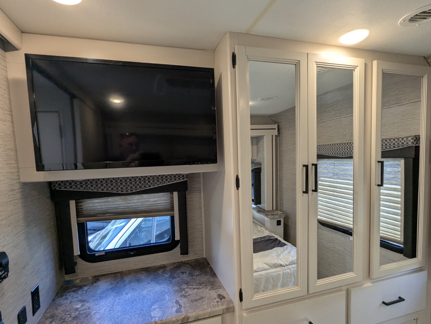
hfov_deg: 87.7
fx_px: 224
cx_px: 214
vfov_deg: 71.6
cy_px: 175
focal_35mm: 18
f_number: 2.2
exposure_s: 1/93.4
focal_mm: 2.35
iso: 128
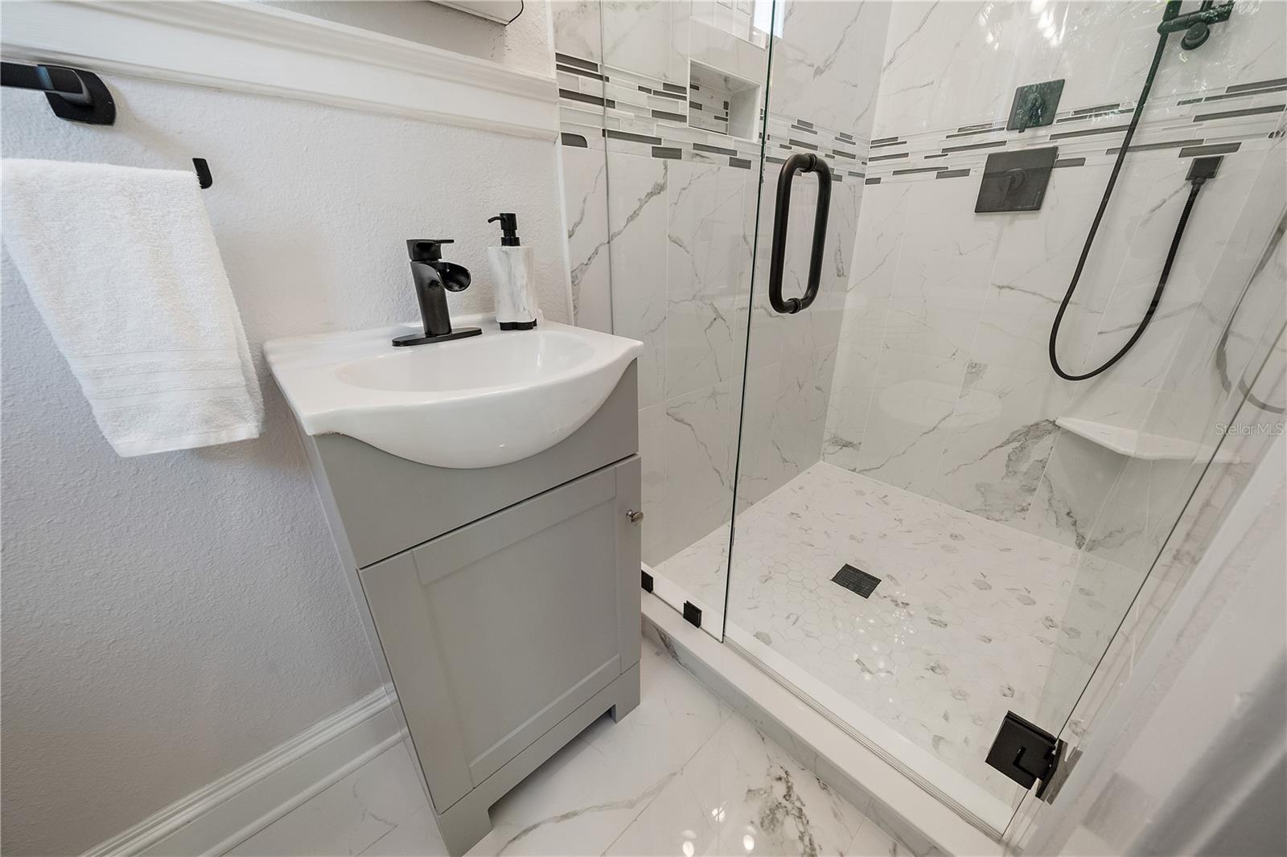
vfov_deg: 90.0
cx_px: 644
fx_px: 429
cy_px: 428
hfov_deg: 112.6
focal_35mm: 12
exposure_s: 1/30
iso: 1000
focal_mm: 12
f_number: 8
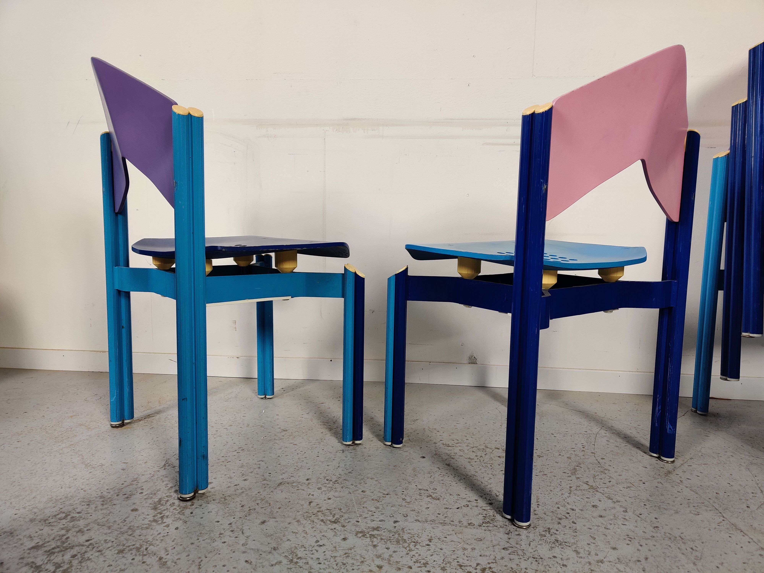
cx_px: 382
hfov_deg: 65.3
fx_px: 596
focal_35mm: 27
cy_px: 286
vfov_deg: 51.4
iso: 200
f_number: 1.65
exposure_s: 1/100
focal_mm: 4.75
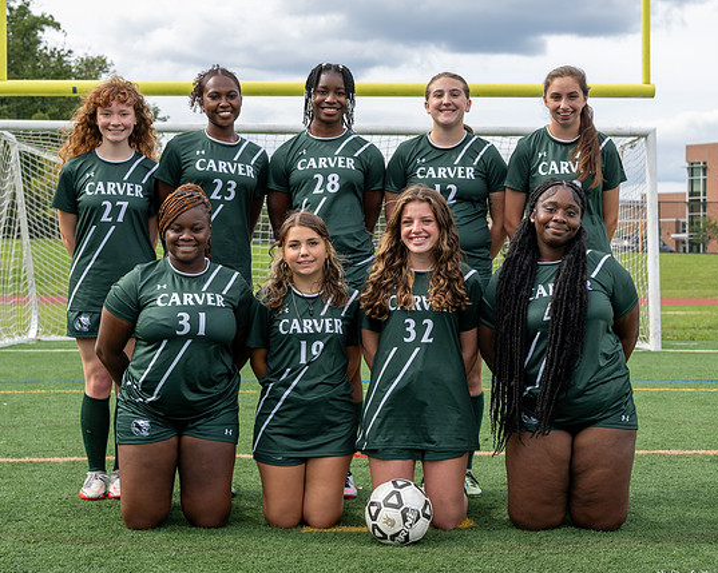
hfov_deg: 29.6
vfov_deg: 23.8
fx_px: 1359
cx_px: 410
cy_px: 256
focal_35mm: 64
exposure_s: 1/250
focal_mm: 50
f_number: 6.3
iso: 160
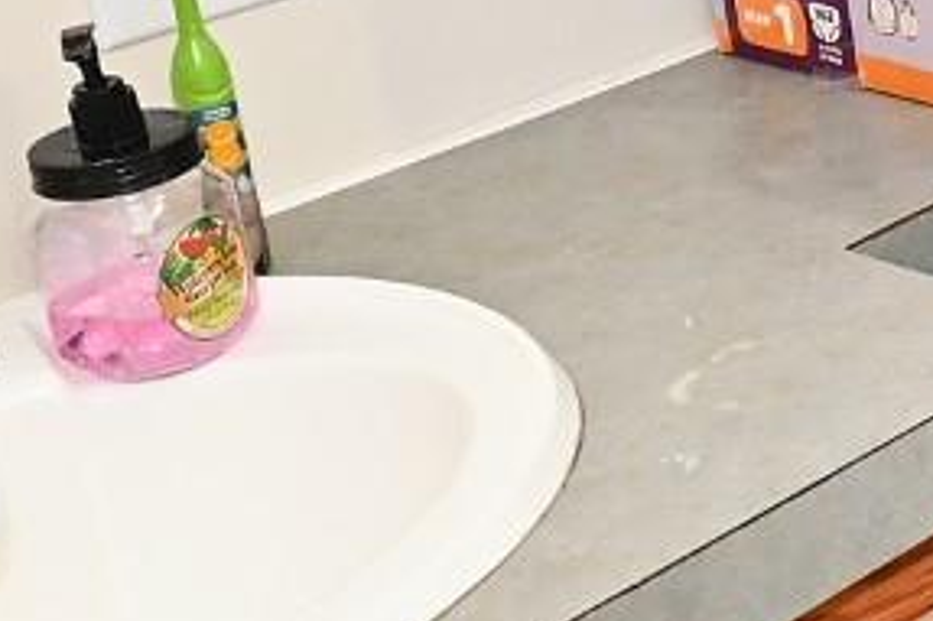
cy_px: -106
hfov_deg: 16.5
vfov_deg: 13.3
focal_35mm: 100
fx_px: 2590
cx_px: 1752
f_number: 4
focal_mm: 14
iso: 1250
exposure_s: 1/60
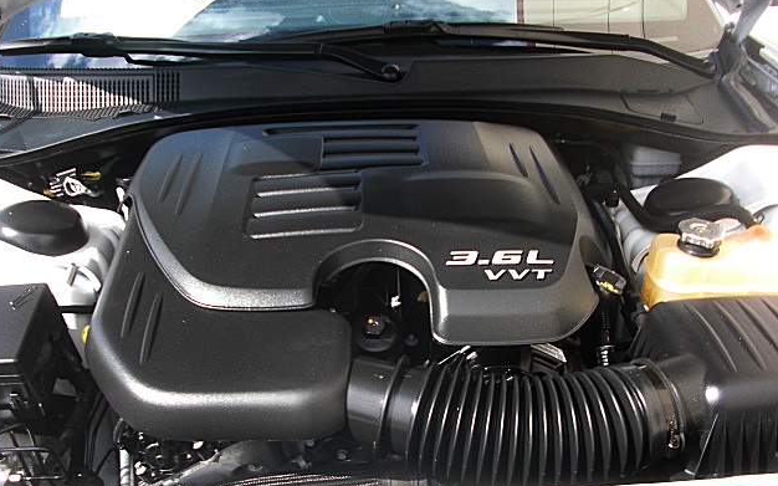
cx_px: 382
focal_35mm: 39
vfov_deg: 32.7
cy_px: 292
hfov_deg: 50.4
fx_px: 827
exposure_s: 1/250
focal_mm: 6.3
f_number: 2.8
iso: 50
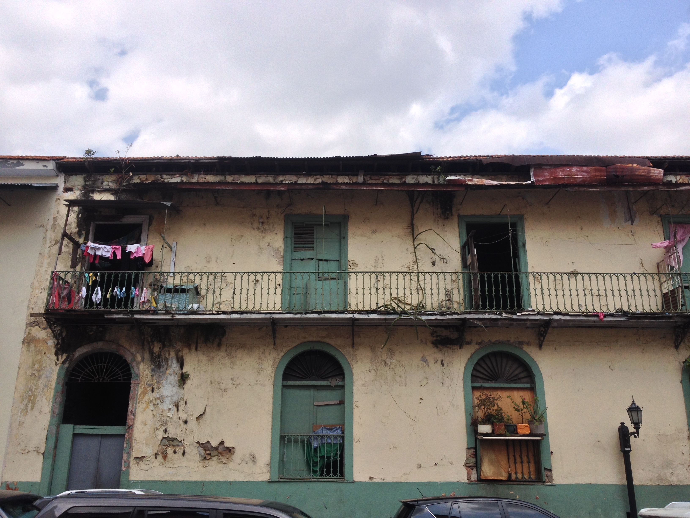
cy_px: 259
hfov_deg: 52.6
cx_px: 345
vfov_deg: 40.7
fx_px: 698
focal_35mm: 35
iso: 50
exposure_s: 1/2045
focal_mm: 4.28
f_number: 2.4
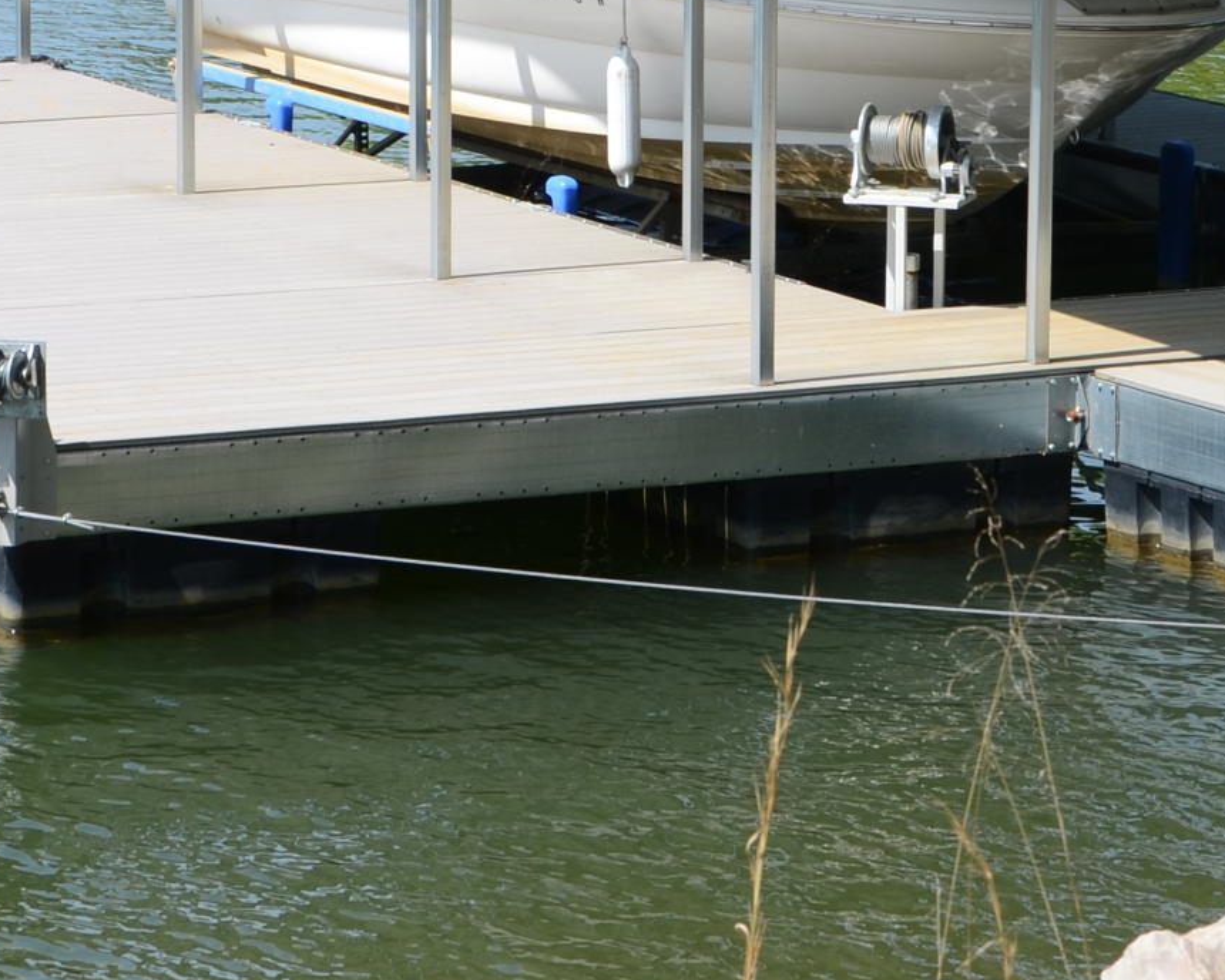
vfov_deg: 10.4
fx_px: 5330
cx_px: 660
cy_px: 38
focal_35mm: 147
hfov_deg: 13.1
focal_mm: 30
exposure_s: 1/250
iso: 100
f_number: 8
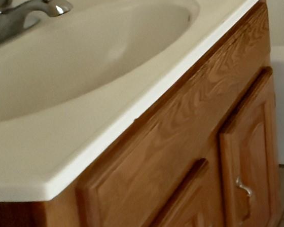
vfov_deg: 23.7
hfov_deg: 26.2
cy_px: -119
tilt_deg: -8.4
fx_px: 420
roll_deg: +1.6
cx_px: 435
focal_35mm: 50
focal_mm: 2.22
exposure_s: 1/31
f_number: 2.2
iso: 1600
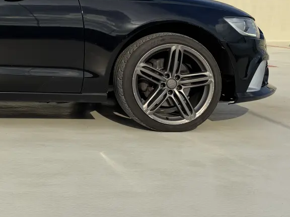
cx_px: -48
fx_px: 503
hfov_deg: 28.5
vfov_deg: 23.4
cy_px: 1
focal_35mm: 60
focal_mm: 6.76
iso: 80
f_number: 1.78
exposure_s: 1/3802
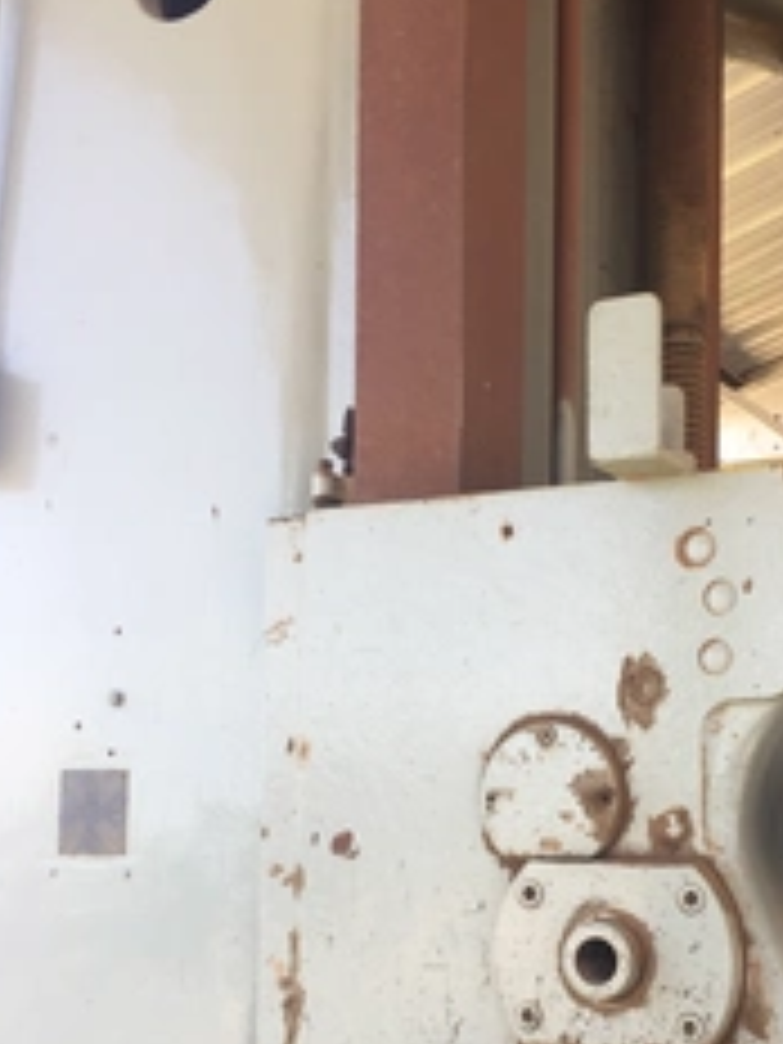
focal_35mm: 50
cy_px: 778
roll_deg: -1.9
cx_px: 572
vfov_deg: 37.3
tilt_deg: +4.0
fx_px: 1508
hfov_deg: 28.7
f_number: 2.2
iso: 32
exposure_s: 1/194
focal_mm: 4.15
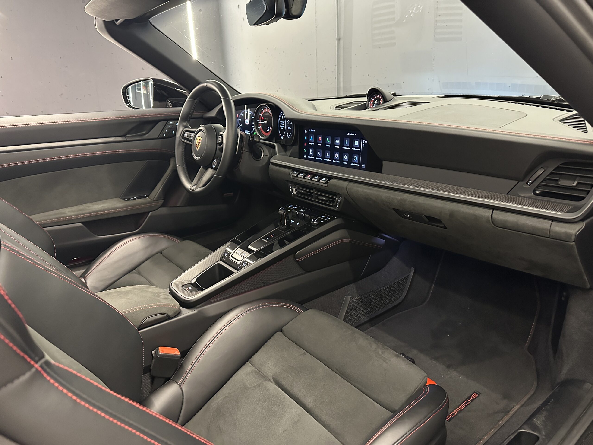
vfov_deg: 56.8
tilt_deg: -18.8
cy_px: 222
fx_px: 411
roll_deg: +1.4
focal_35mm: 24
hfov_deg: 71.6
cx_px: 296
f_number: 1.78
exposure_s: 1/33
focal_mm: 6.86
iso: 800
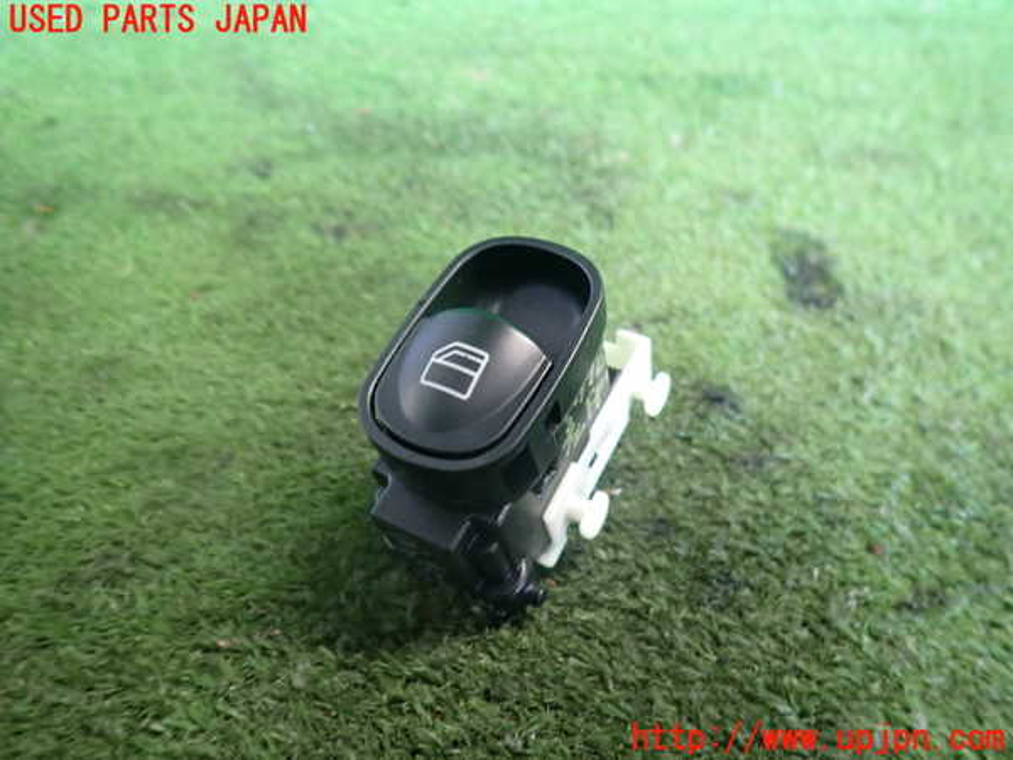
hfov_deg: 69.4
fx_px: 732
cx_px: 506
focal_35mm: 25
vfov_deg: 54.9
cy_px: 380
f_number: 2
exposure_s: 1/30
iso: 400
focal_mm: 4.5
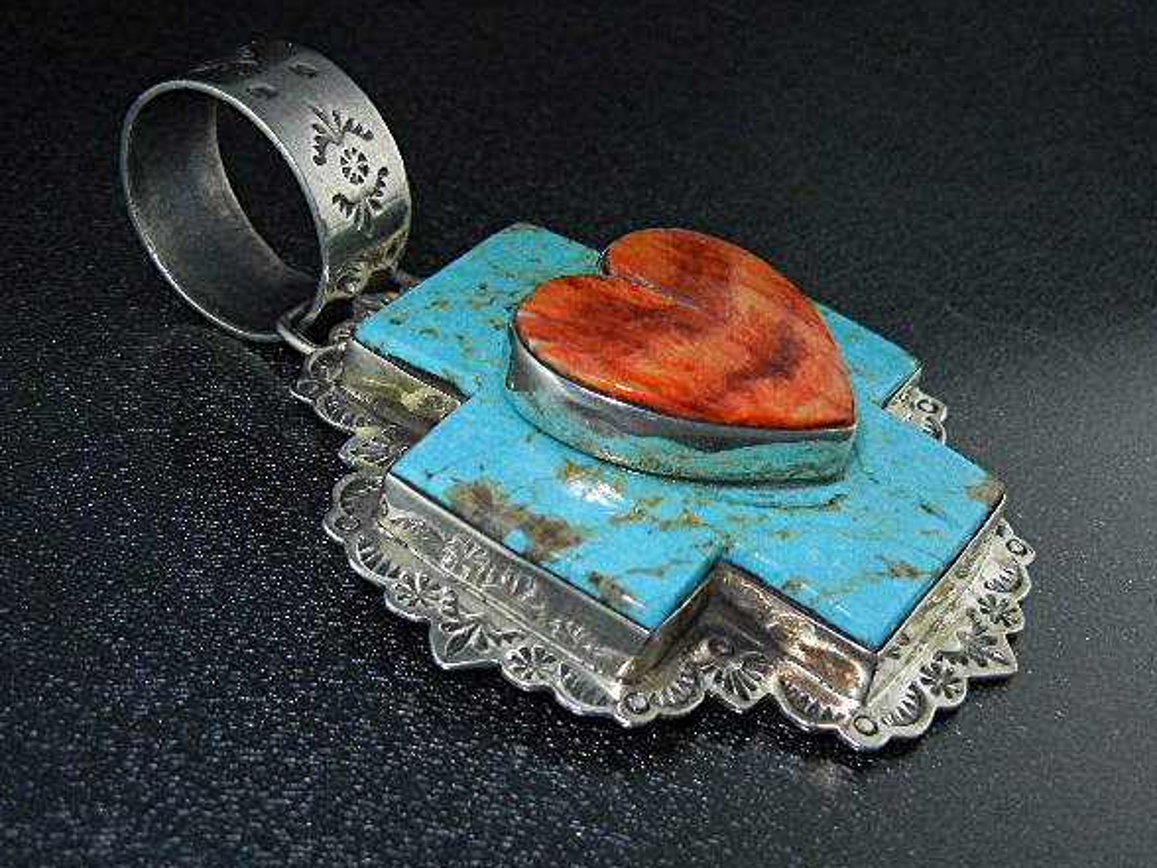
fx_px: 1638
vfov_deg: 29.7
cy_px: 468
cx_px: 598
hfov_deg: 38.9
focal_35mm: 49
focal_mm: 8.1
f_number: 7.6
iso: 536
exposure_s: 1/30
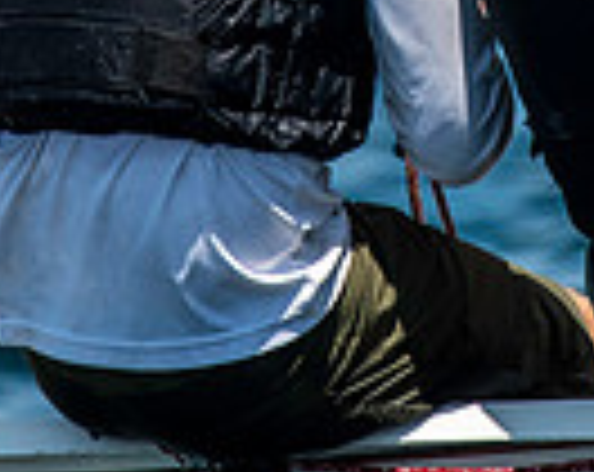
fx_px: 32627
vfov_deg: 0.8
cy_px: -389
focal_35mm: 1860
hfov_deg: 1.0
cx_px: 549
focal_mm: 300
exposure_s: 1/2000
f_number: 5.6
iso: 320
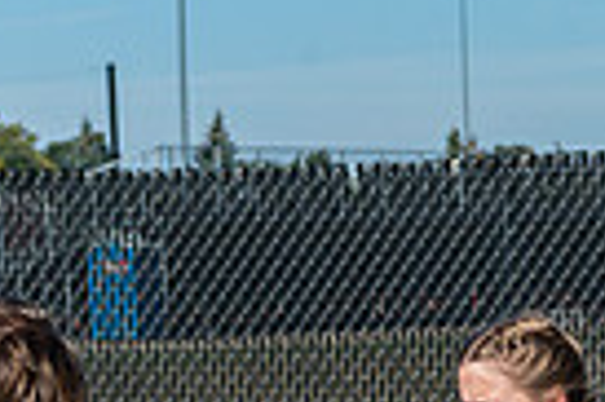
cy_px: 677
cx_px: 1135
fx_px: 5455
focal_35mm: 325
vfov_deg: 4.2
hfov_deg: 6.2
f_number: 7.1
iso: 320
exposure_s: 1/1250
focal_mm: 70
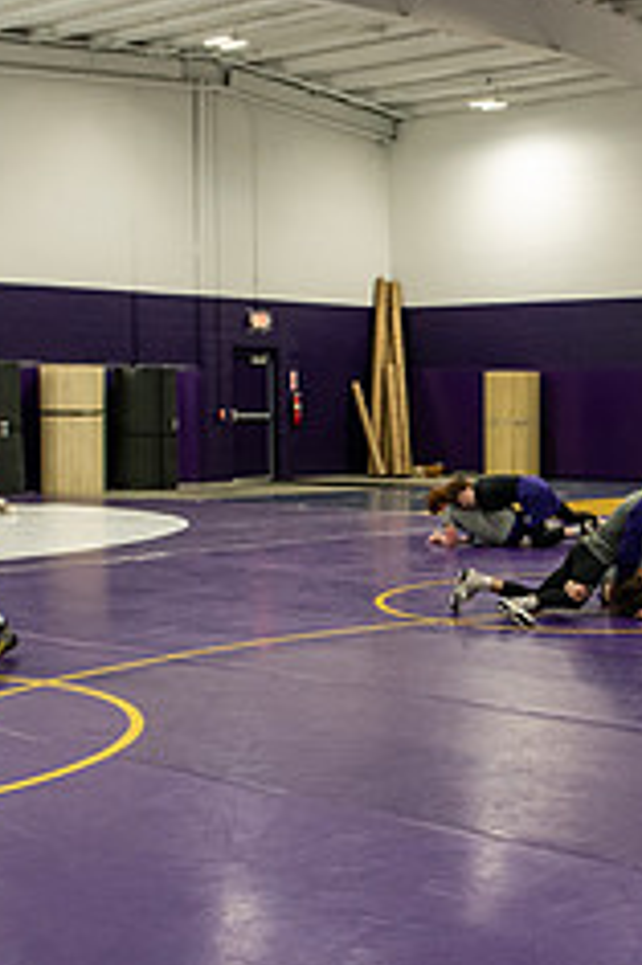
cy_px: 509
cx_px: 634
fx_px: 1580
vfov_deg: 33.9
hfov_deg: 22.1
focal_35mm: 59
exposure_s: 1/250
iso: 1600
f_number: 4
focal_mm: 24
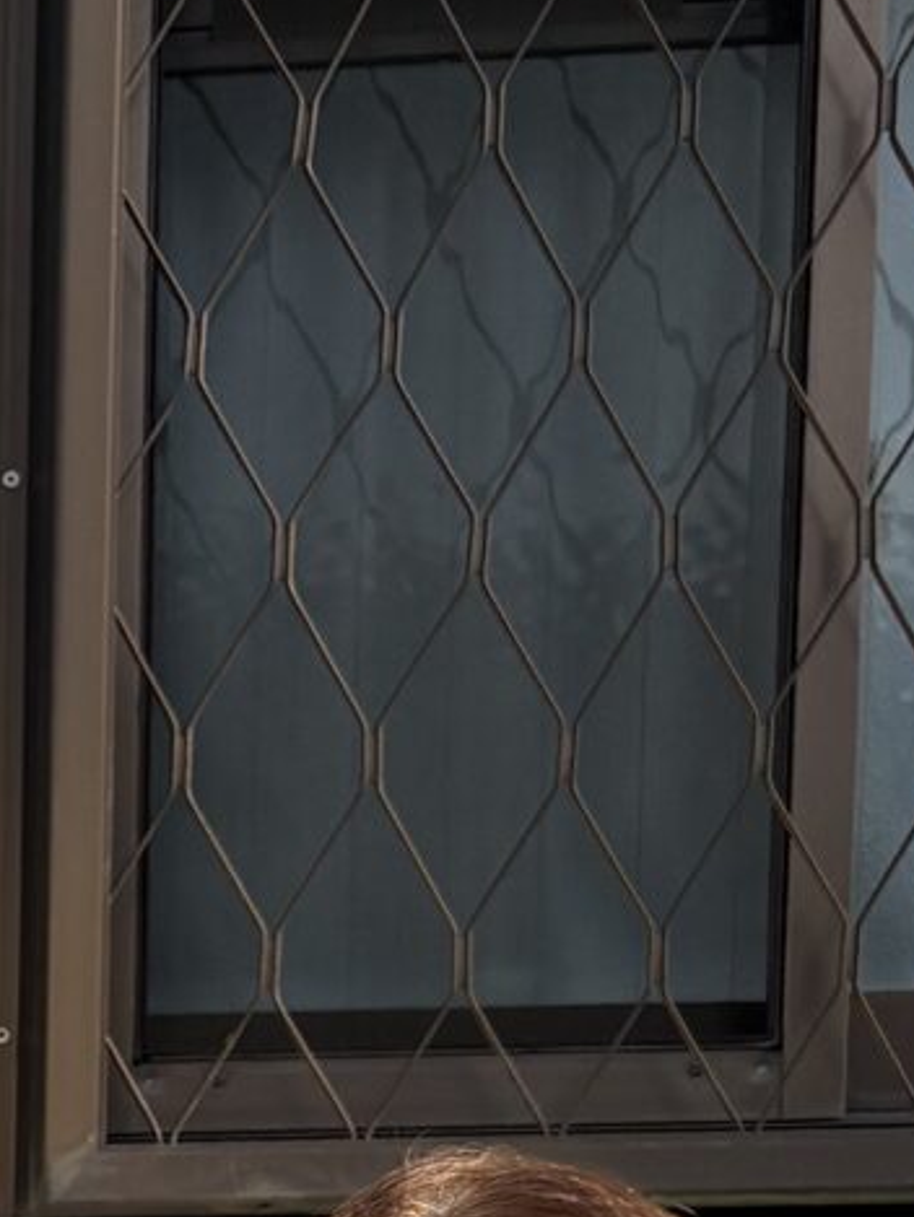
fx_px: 4997
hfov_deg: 9.6
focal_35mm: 142
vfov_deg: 12.6
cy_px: 2242
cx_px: -1000
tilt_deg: -8.4
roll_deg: +2.0
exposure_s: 1/2208
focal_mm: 5.96
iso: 50
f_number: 1.6
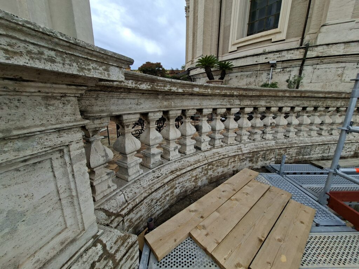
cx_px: 180
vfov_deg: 89.9
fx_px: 135
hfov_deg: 106.2
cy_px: 134
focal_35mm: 13
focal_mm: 1.74
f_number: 2.2
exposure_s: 1/708
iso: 40
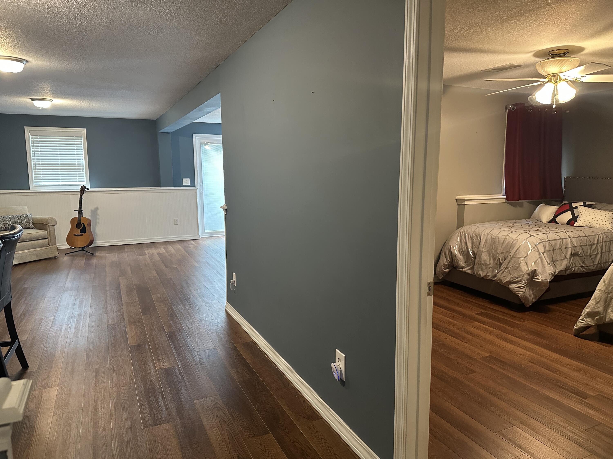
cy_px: 230
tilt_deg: -7.9
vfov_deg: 56.8
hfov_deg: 71.6
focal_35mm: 24
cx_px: 306
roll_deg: +0.3
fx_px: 425
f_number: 1.78
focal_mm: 6.86
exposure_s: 1/60
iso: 640
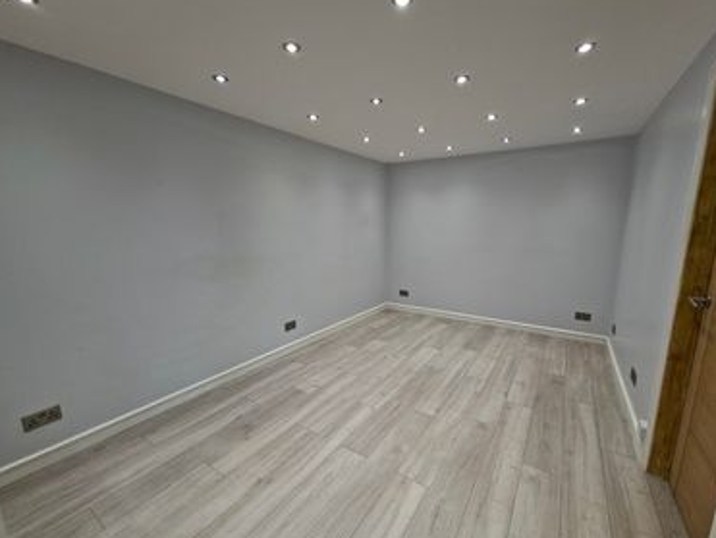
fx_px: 290
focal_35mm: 14
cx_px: 369
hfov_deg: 102.0
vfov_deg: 85.7
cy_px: 280
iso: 80
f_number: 2.2
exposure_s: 1/50
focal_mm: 1.74
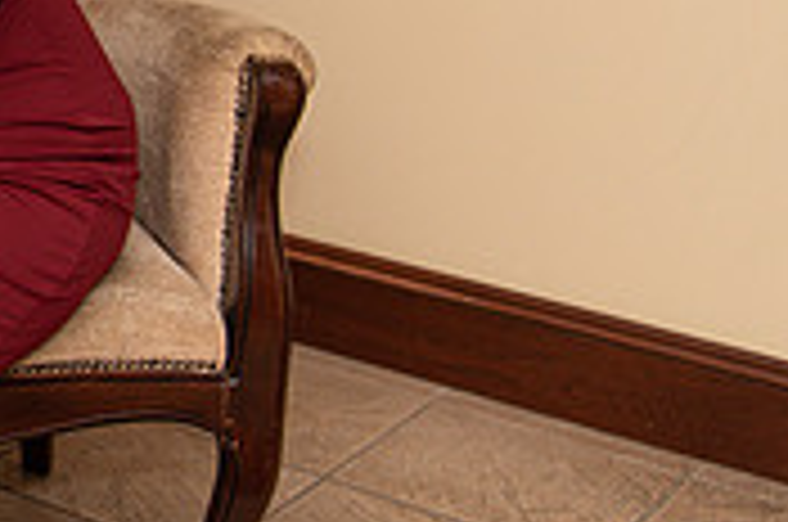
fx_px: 2032
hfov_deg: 19.0
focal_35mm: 93
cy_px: -34
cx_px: -428
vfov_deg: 14.4
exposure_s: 1/200
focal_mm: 28
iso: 800
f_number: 4
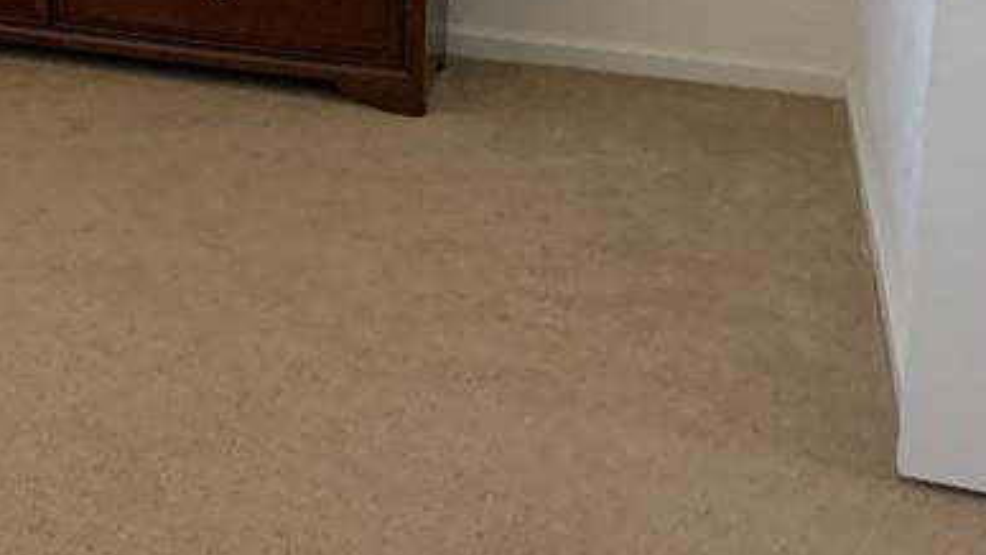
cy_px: -239
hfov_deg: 24.6
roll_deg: +0.7
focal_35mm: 75
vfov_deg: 15.1
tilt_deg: -8.6
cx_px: -290
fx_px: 1962
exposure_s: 1/60
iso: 320
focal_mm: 4.25
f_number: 1.8
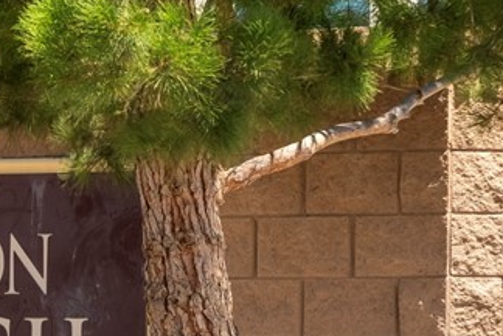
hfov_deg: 6.1
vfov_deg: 4.1
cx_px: -95
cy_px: 263
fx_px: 4680
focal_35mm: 335
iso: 400
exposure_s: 1/320
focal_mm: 100
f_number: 8
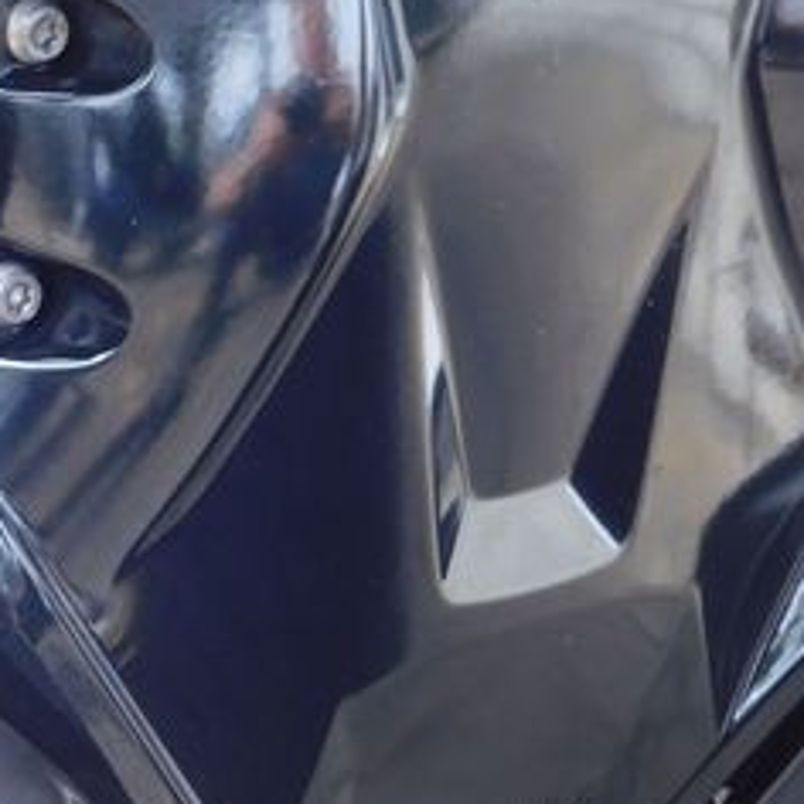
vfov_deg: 18.1
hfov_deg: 17.9
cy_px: 416
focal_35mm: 96
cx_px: 123
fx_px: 2523
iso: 125
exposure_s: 1/30
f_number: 3.6
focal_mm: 7.1
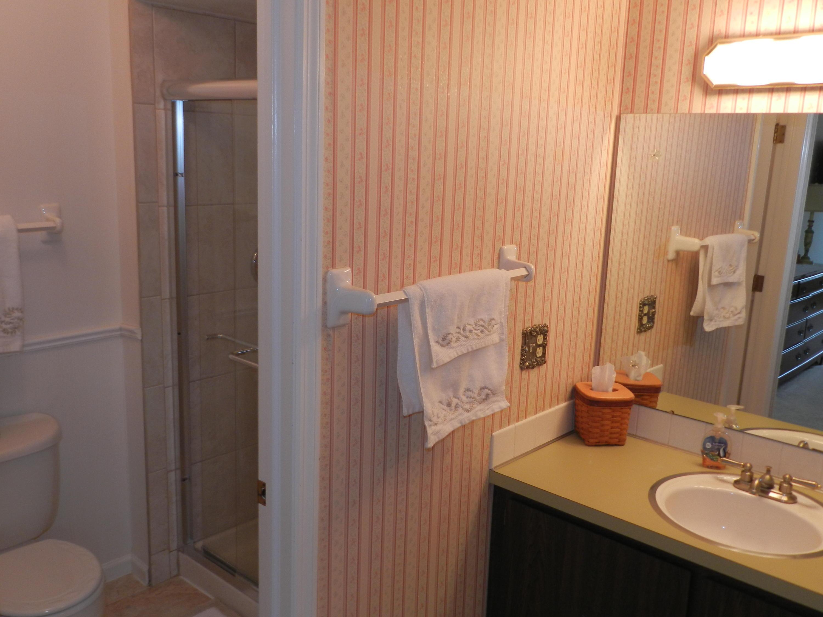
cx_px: 412
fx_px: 761
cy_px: 308
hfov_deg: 56.8
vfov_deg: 44.2
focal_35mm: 32
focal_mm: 5.6
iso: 200
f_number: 3.7
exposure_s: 1/30
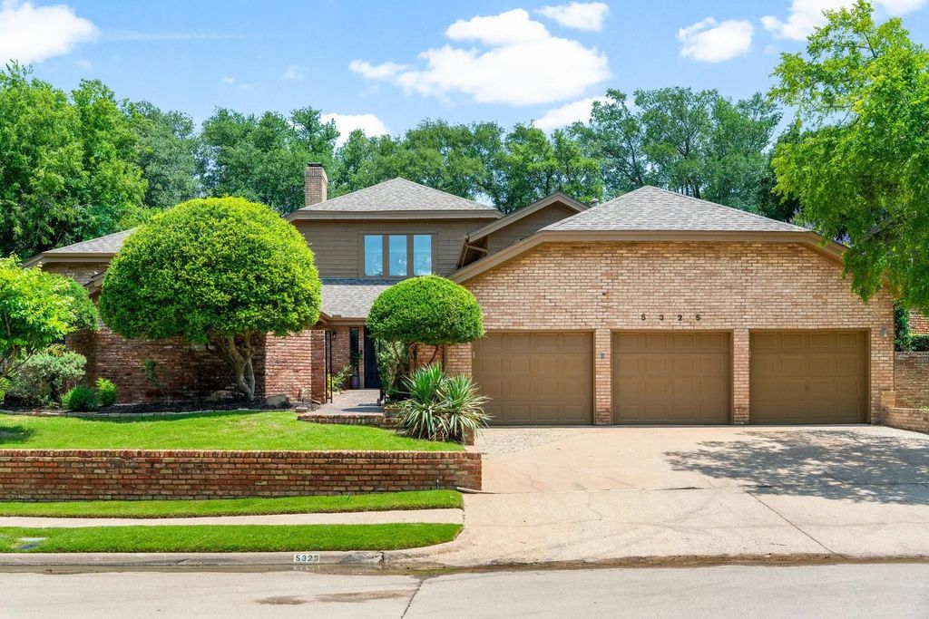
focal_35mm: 41
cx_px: 464
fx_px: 1068
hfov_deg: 47.0
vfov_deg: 32.3
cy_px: 310
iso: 800
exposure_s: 1/640
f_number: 6.3
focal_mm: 41.4
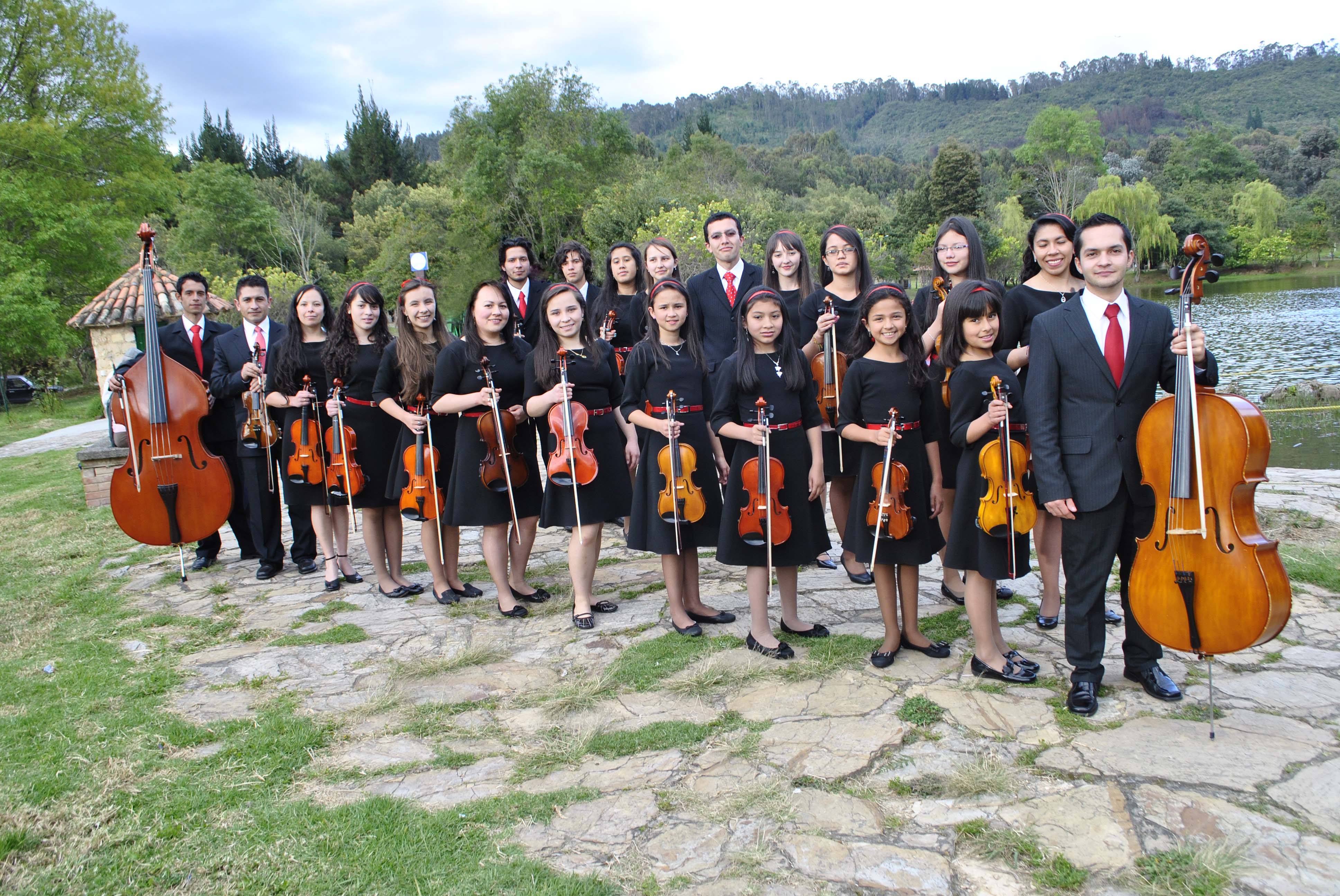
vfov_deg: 43.7
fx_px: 1118
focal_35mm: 30
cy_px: 448
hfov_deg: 61.9
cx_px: 670
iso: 200
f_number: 8
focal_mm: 20
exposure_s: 1/60
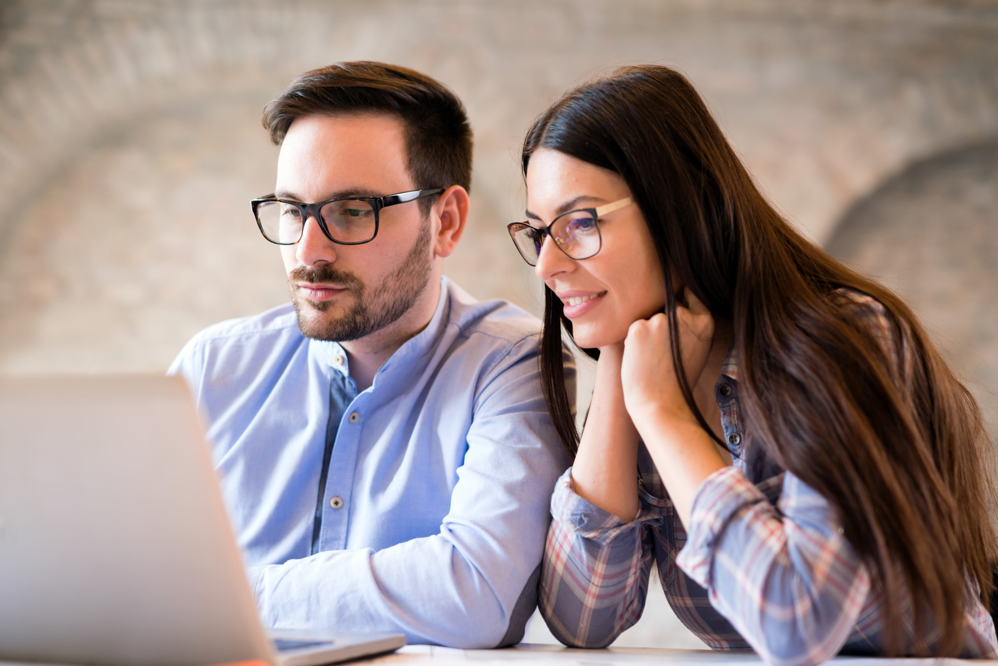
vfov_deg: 27.0
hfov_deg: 39.6
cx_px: 499
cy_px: 333
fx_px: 1387
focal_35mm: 50
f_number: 2
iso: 640
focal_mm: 50
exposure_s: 1/160
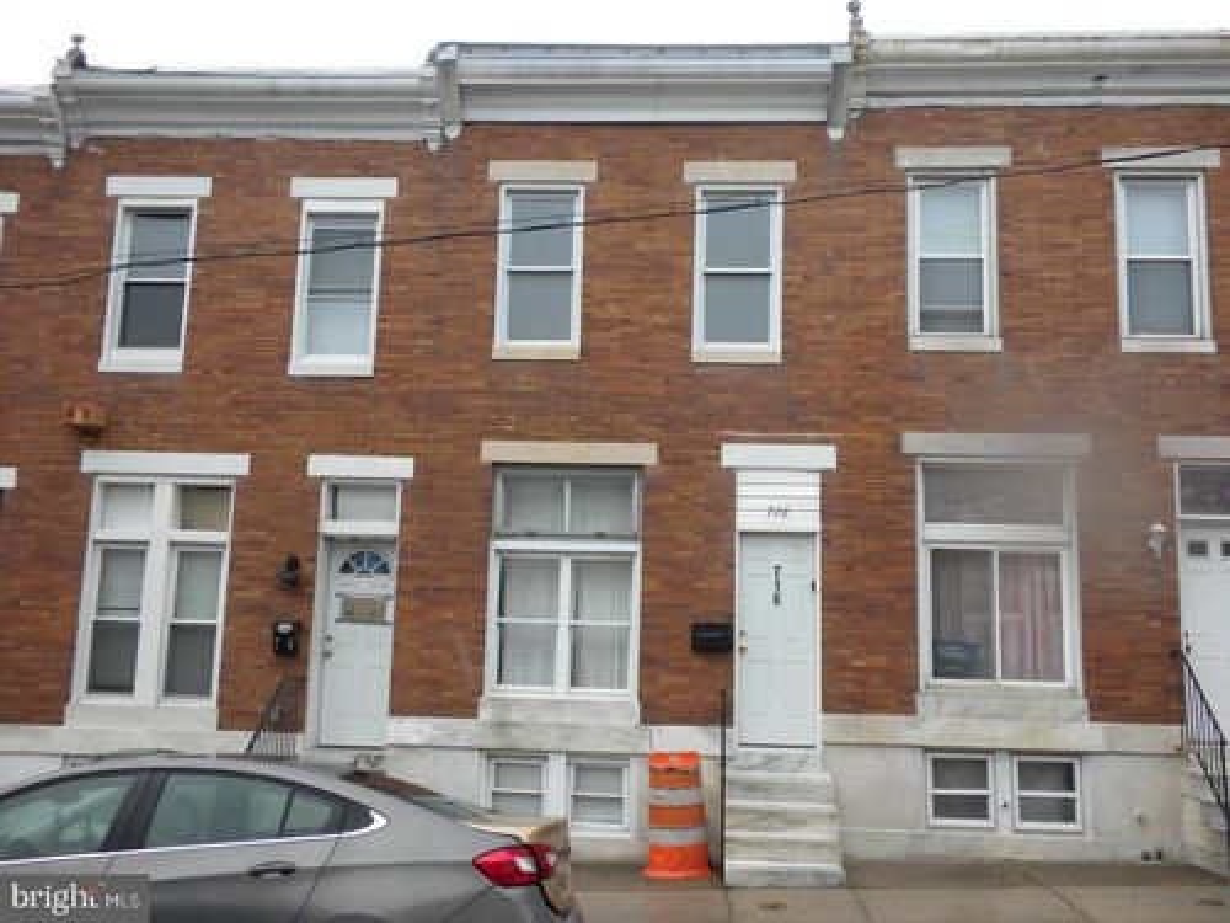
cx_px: 615
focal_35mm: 37
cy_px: 462
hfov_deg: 50.1
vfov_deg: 38.7
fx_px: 1315
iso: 154
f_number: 3.5
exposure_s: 1/500
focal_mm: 6.6
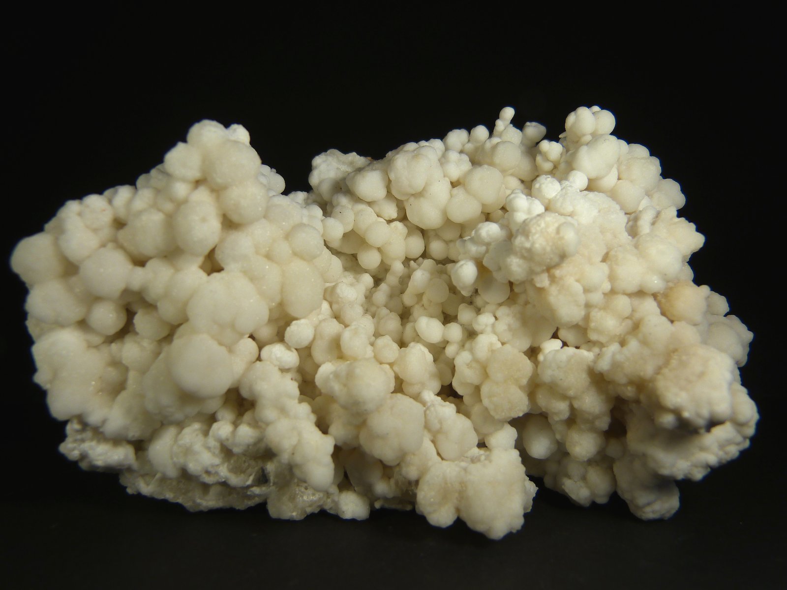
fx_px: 568
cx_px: 394
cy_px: 295
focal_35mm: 25
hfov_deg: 69.4
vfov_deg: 54.9
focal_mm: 4.5
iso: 100
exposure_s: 1/100
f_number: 2.8
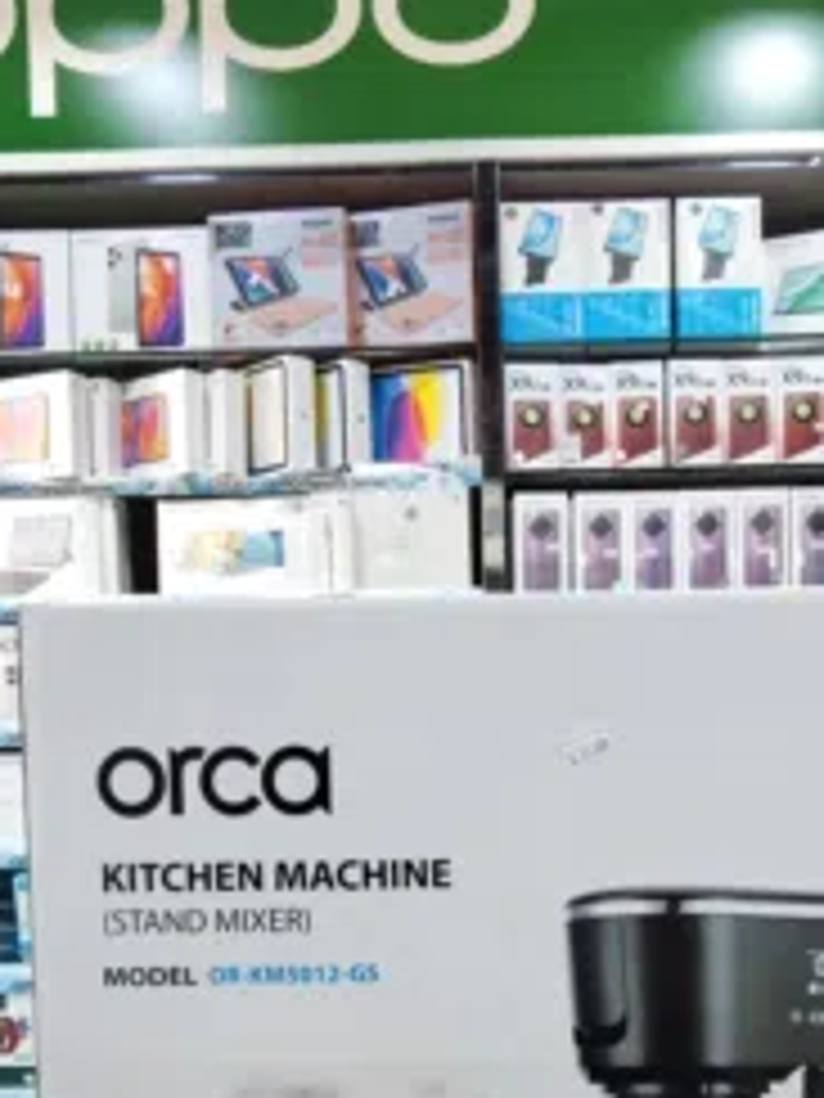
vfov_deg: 44.3
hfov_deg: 34.5
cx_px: 599
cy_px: 819
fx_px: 1301
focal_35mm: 41
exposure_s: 1/100
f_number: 1.8
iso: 102
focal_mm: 4.15
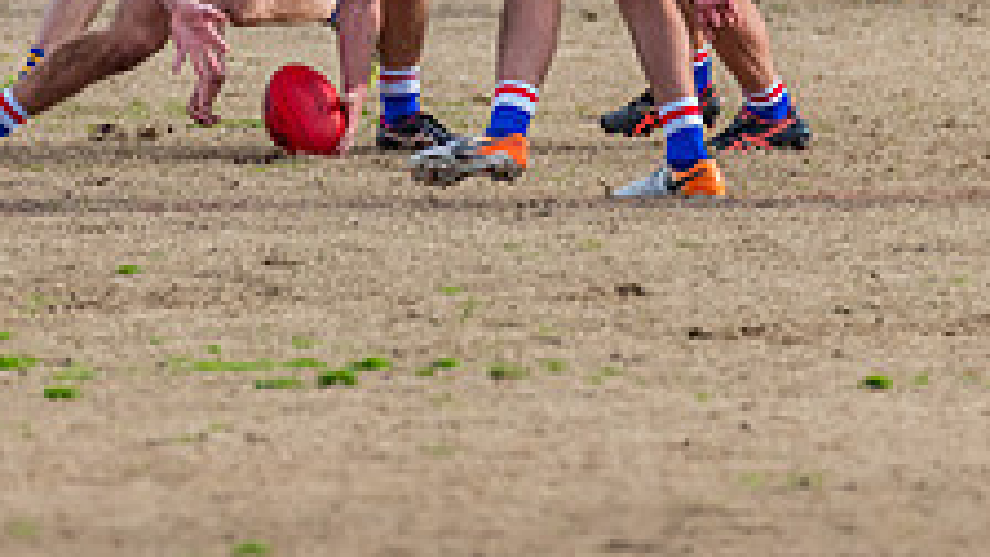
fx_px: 36541
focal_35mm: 1392
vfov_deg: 0.9
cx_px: 285
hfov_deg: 1.6
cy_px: 10
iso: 900
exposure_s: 1/1600
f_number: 6.3
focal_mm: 500
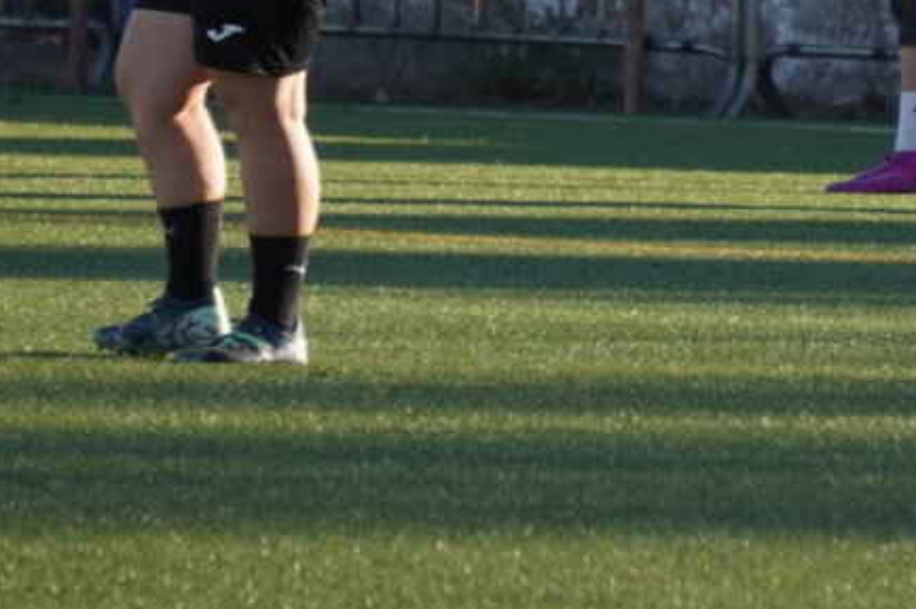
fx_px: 23696
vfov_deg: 1.5
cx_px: 833
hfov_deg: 2.2
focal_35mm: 932
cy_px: -136
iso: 250
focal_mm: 210
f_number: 6.3
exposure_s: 1/400
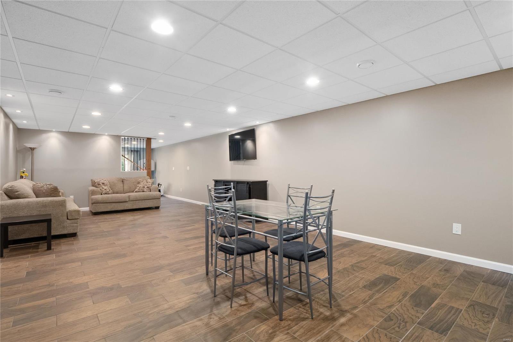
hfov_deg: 90.0
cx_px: 256
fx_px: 256
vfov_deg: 67.4
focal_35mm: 18
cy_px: 171
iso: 640
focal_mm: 9
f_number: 9
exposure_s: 1
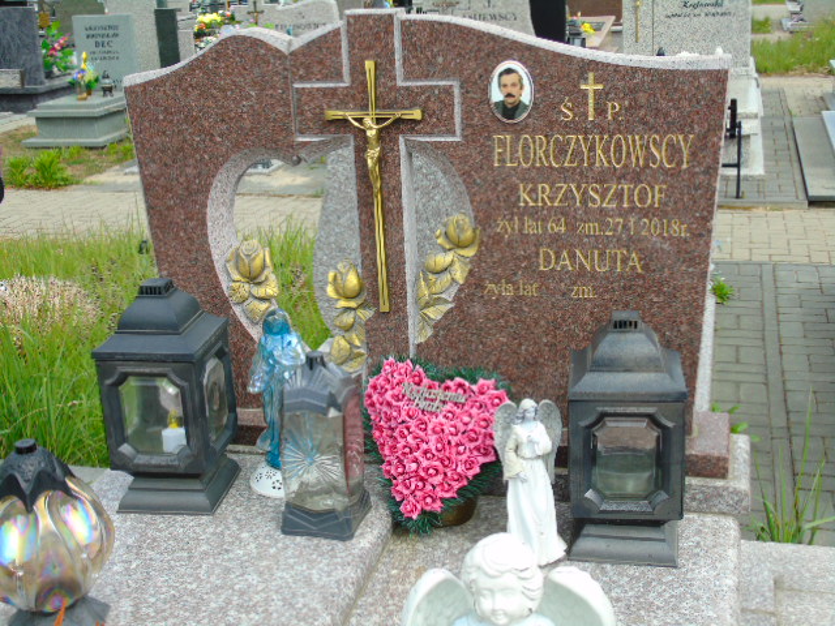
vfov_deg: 31.5
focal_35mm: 46
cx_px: 418
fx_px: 1110
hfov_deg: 41.2
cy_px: 313
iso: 80
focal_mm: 8.2
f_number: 4.1
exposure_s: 1/400
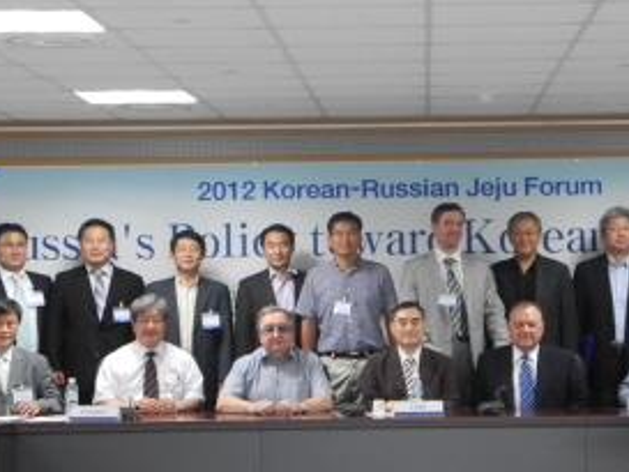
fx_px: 2036
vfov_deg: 13.2
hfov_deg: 17.5
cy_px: 271
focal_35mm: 112
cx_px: 378
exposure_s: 1/30
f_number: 4
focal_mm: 14.5
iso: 410
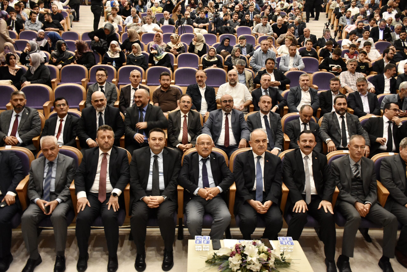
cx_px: 204
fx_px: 305
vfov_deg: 48.0
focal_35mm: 27
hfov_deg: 67.4
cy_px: 136
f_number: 3.5
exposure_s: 1/15
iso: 2500
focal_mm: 18
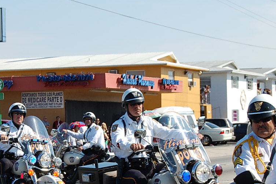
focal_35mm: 137
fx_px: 1050
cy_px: 139
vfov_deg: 10.0
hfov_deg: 14.9
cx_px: 77
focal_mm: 46
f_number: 9
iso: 200
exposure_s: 1/320
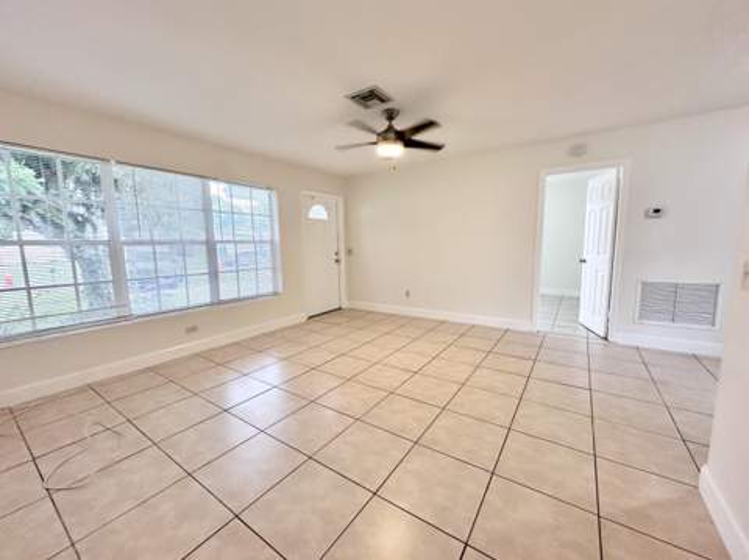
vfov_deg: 85.6
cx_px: 374
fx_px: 303
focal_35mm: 14
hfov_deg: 102.1
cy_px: 280
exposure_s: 1/60
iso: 200
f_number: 2.2
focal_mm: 2.22
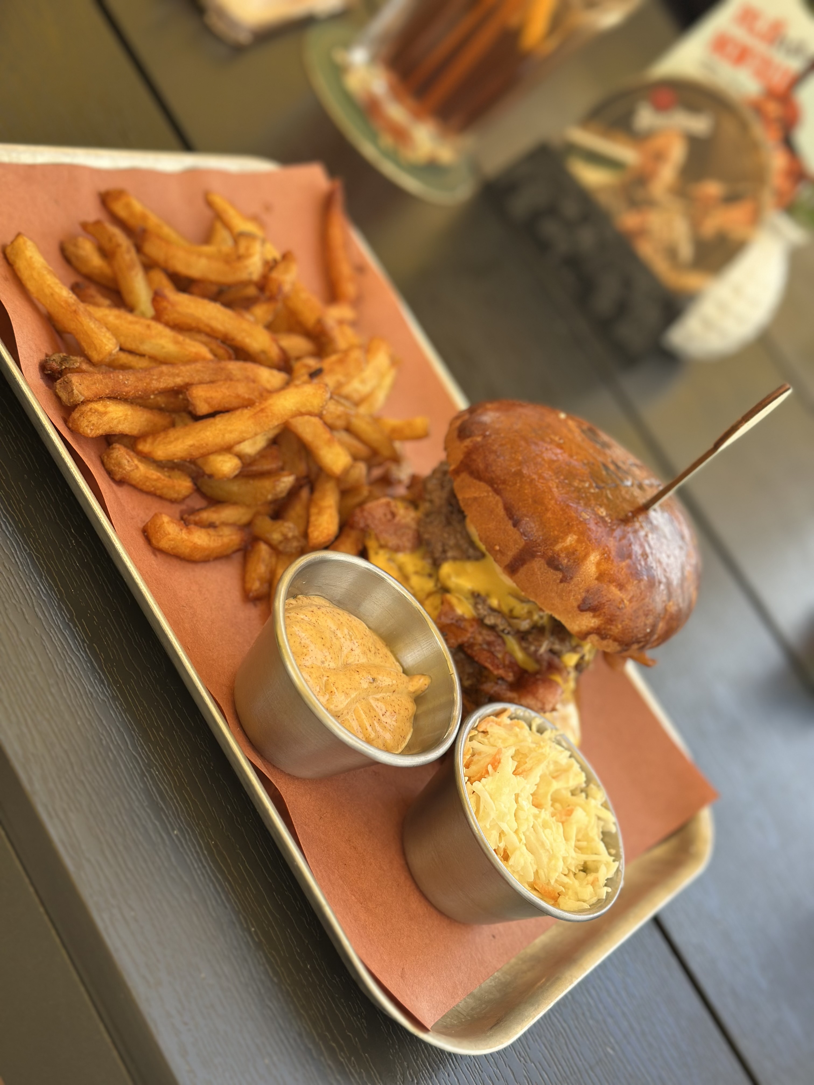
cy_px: 542
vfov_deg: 39.7
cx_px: 407
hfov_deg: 30.3
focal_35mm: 48
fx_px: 1505
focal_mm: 6.86
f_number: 1.78
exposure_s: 1/619
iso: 80
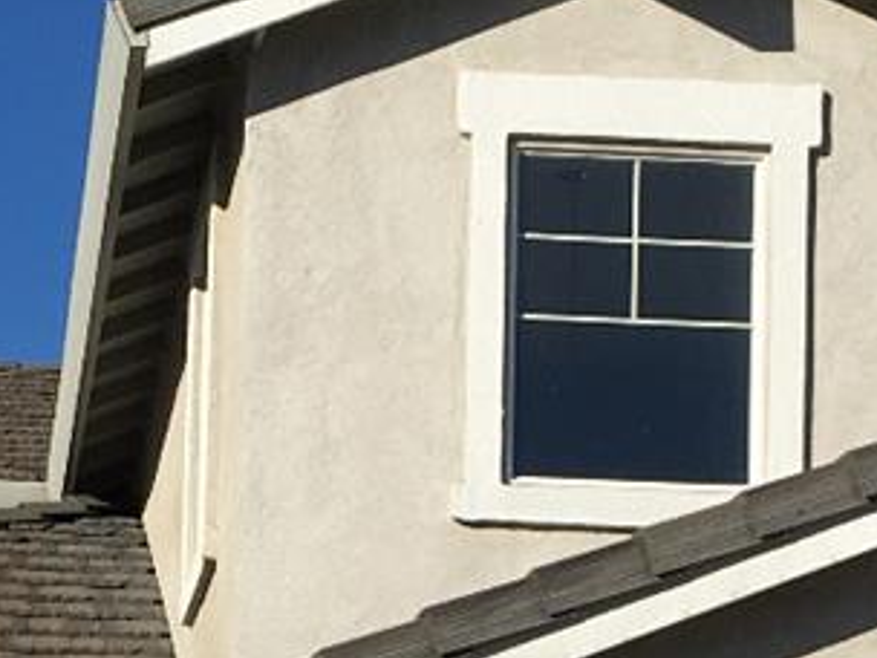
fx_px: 3623
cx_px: 211
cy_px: 1039
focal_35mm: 143
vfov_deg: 10.0
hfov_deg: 13.7
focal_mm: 4.15
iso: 25
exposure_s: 1/3205
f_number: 2.2
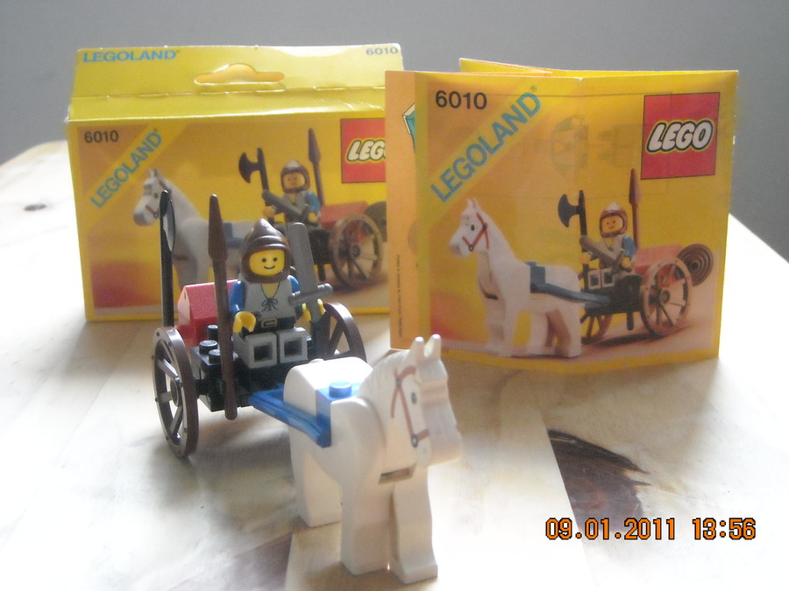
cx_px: 394
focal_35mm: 54
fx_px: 1231
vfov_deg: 27.0
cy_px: 296
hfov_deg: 35.5
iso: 800
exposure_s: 1/16
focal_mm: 8.85
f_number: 3.3
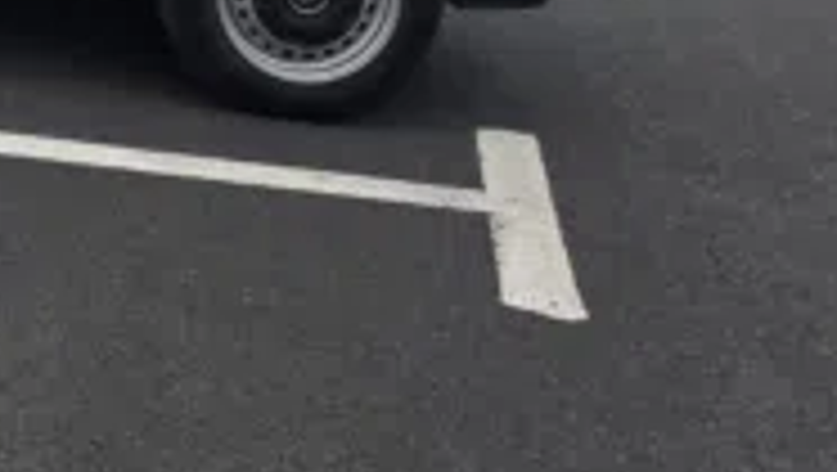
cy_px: -432
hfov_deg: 21.4
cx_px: -360
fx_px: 1910
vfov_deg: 12.6
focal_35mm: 86
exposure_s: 1/4434
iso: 80
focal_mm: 6.3
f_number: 1.7
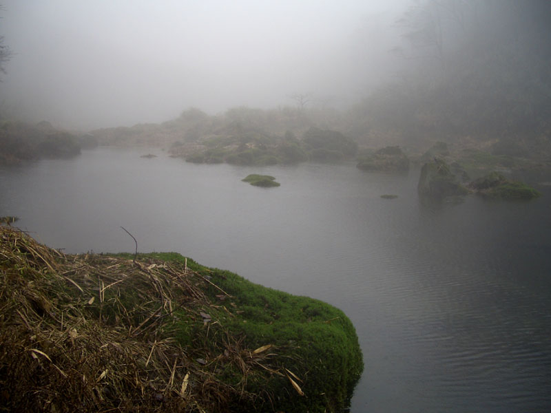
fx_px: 557
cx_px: 276
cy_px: 206
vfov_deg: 40.7
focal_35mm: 35
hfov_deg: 52.6
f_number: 2.6
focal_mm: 5.8
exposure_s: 1/125
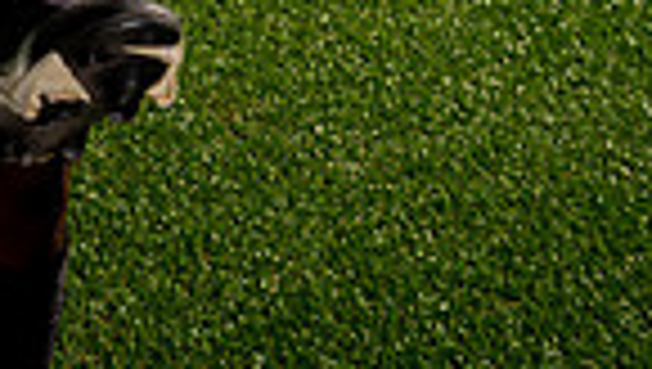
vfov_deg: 7.2
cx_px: 4
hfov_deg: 13.6
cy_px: -598
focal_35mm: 156
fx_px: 2700
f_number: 7.1
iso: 100
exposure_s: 1/250
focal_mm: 48
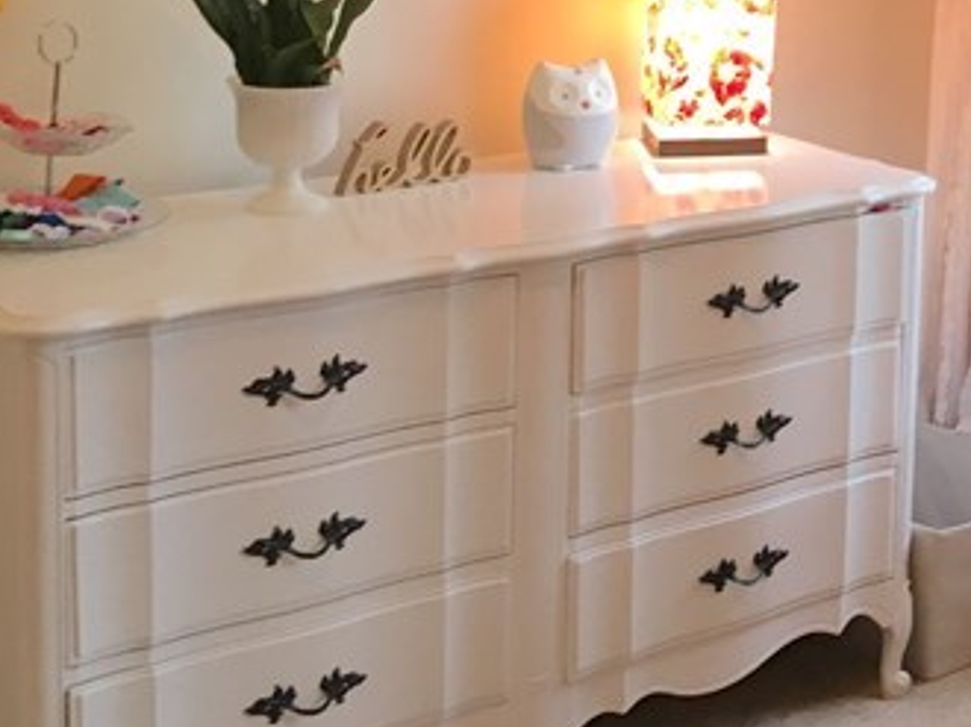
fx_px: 2523
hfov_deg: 19.2
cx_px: 1439
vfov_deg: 16.2
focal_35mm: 90
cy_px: 59
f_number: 2.2
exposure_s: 1/30
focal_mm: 4.15
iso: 64
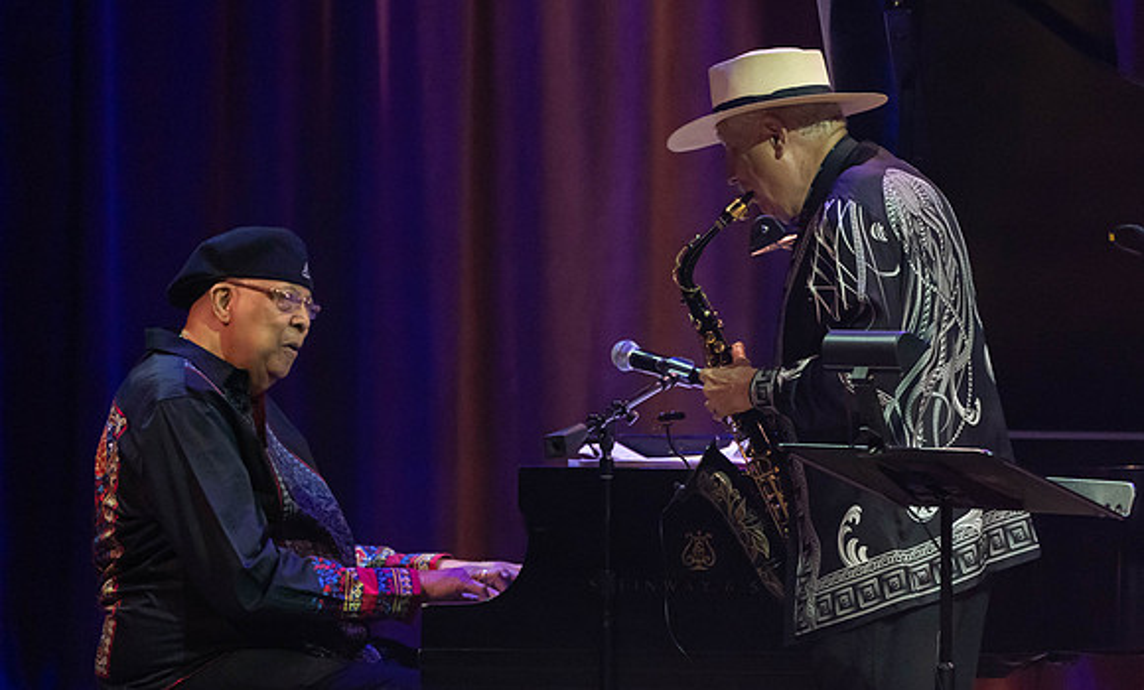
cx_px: 667
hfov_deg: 4.7
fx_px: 13830
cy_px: 383
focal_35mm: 448
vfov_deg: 2.9
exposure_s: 1/320
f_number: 5.6
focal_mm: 321
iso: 3200
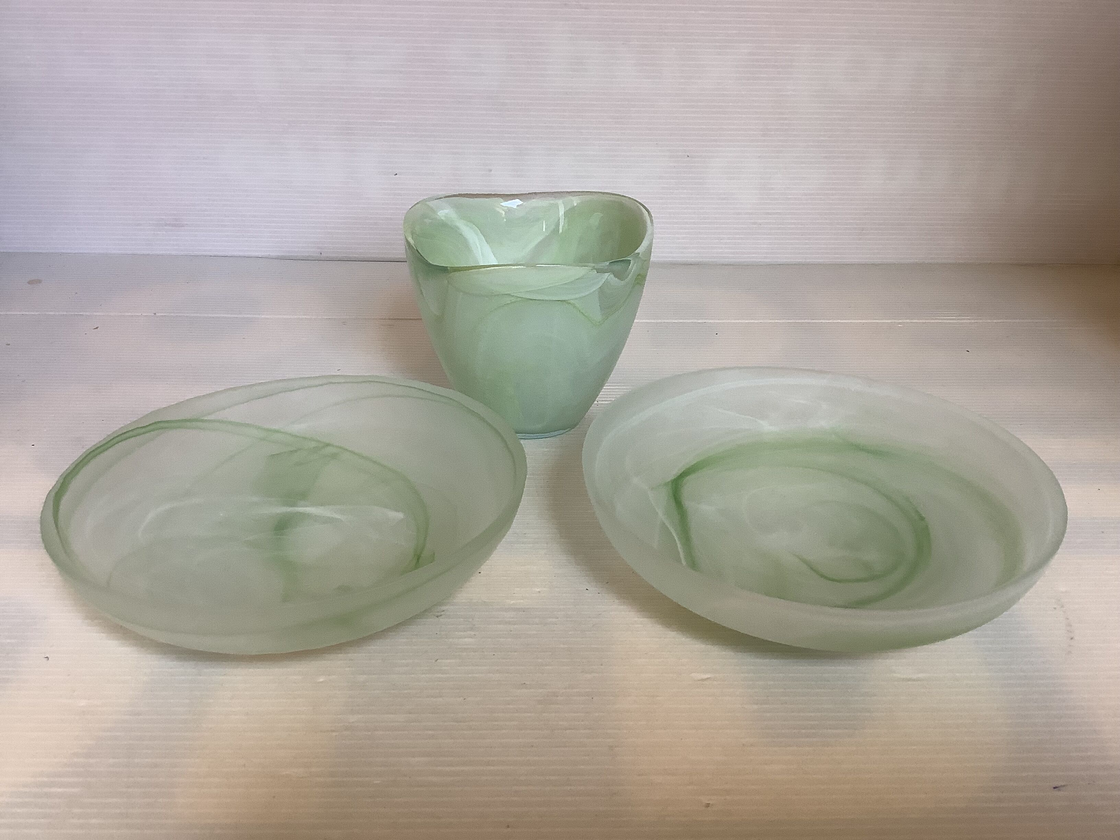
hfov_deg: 58.4
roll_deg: -0.6
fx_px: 1003
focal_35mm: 31
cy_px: 420
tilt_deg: -26.8
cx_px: 560
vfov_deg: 45.4
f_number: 2.4
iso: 80
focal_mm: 3.3
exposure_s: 1/100
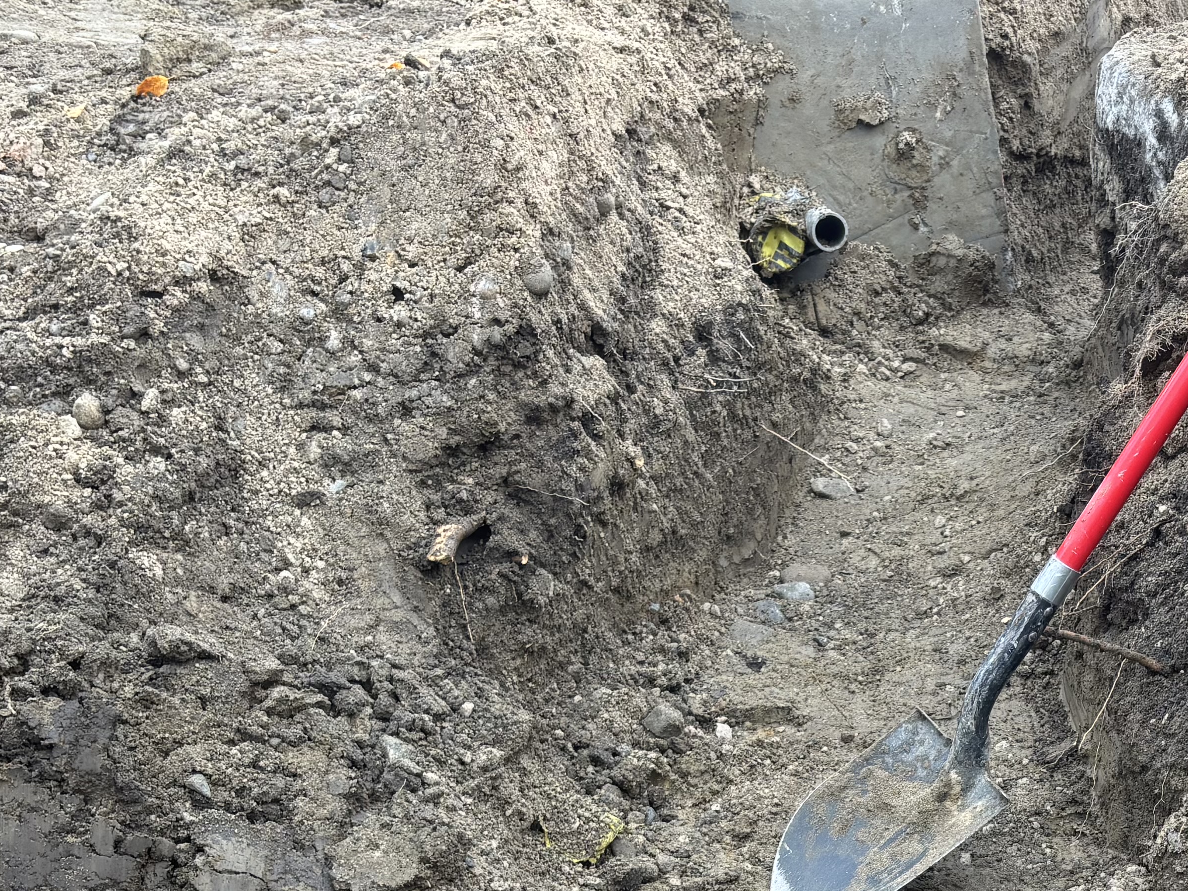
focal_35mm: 62
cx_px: 937
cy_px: 998
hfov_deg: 30.5
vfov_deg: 22.3
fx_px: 2128
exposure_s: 1/121
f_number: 1.6
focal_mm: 5.96
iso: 40
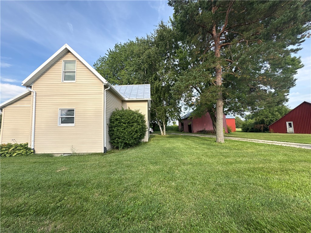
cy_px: 116
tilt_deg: +5.9
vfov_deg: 85.7
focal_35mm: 14
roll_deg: +1.1
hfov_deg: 102.1
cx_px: 156
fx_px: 126
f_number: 2.2
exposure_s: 1/596
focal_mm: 2.22
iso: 40
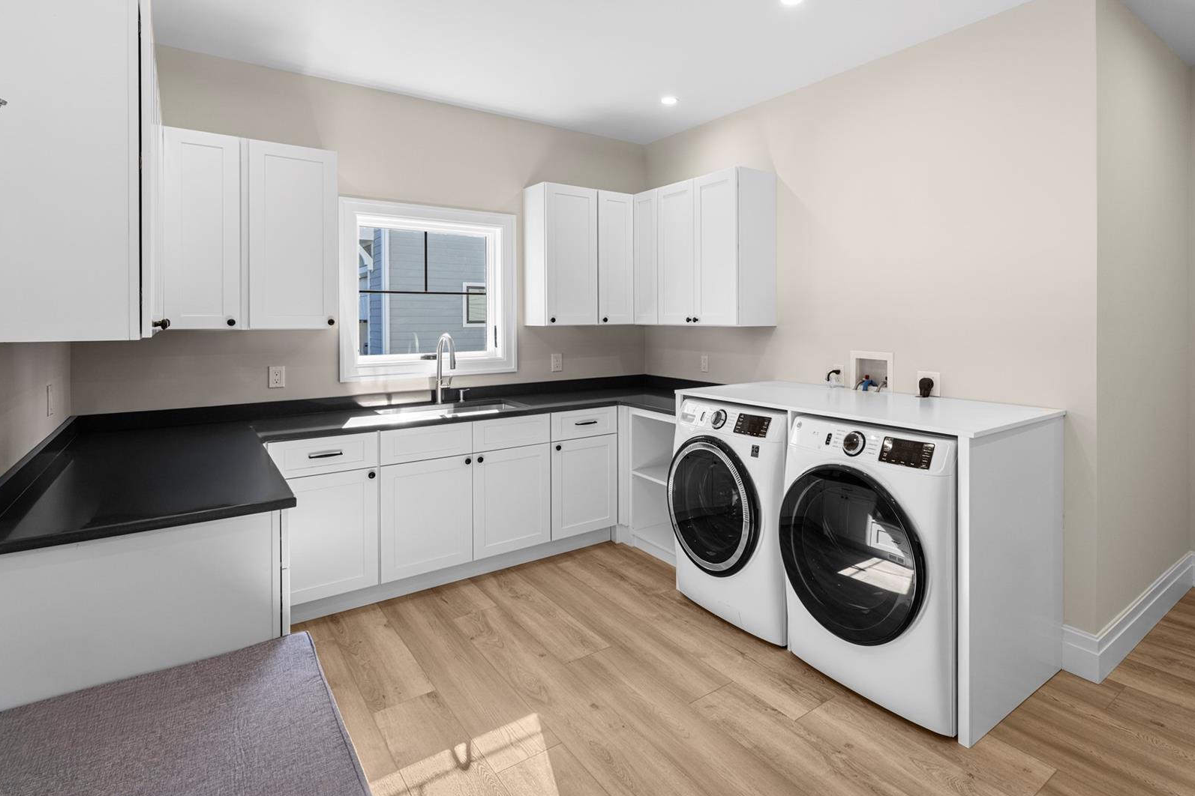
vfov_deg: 66.8
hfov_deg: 89.3
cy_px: 320
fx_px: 597
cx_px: 688
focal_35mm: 18
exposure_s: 1/10
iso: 250
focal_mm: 14
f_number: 9
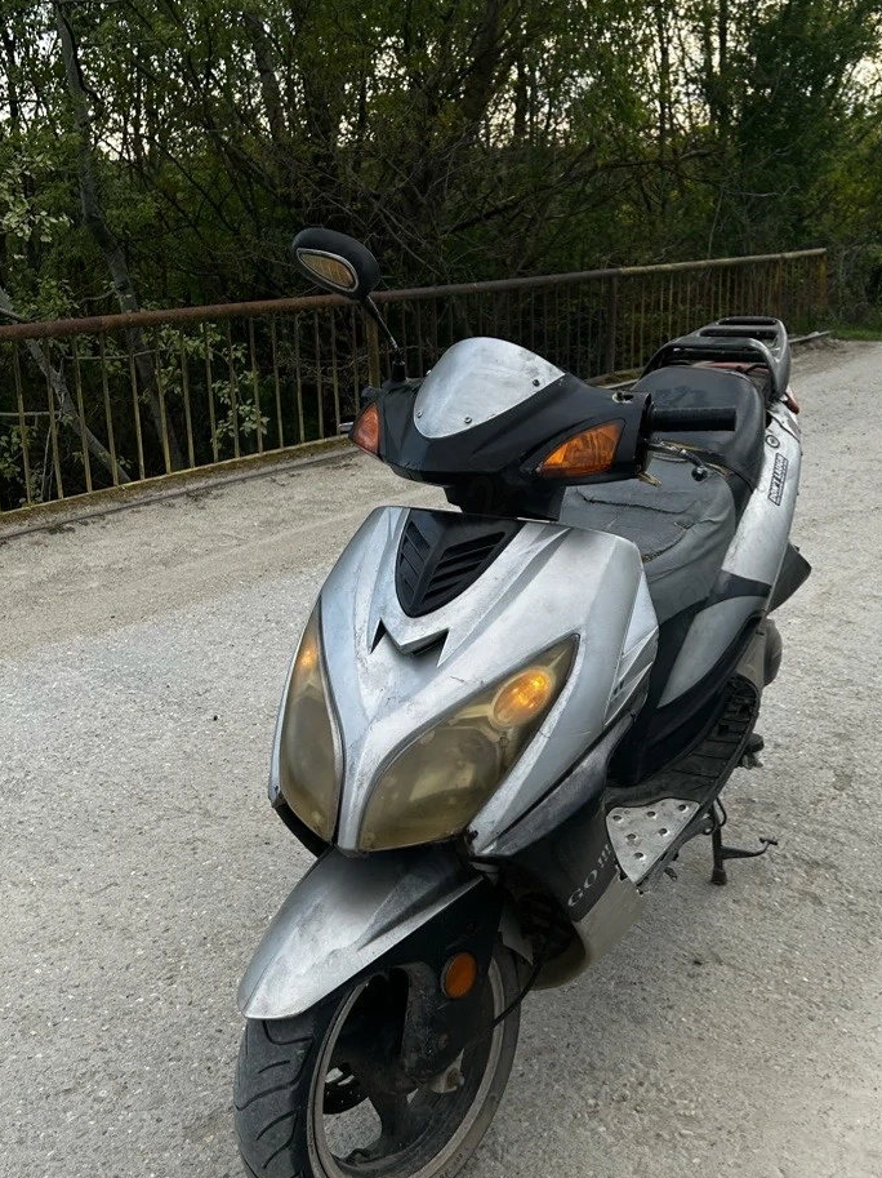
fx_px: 1292
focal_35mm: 38
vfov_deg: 49.0
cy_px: 566
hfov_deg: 37.5
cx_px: 554
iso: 50
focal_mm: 5.7
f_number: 1.5
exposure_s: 1/965
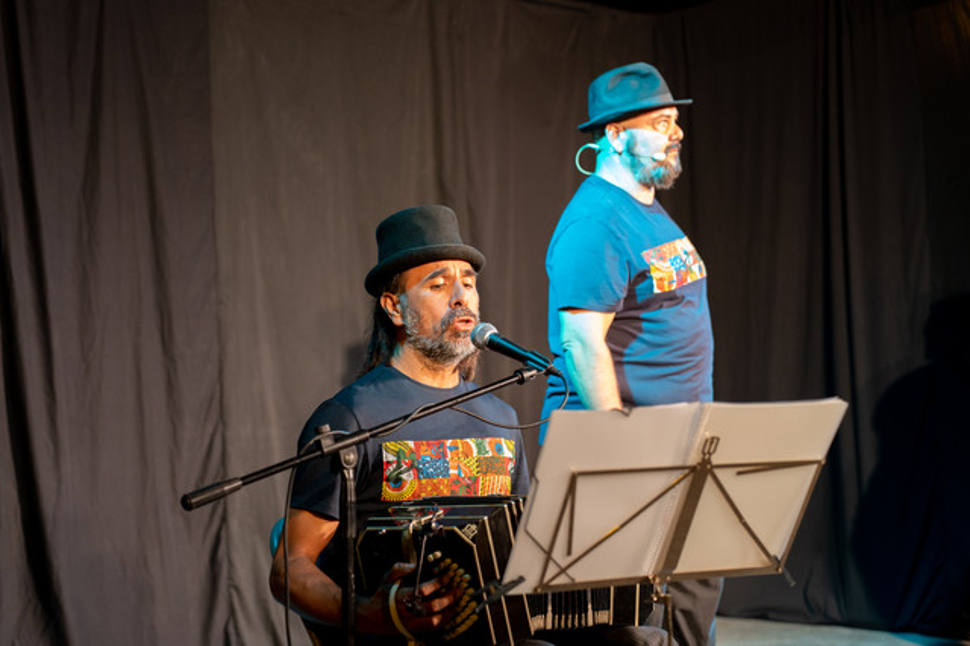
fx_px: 1616
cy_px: 323
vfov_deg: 22.6
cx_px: 485
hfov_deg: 33.4
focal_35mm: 60
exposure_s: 1/60
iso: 1600
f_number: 2.8
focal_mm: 60
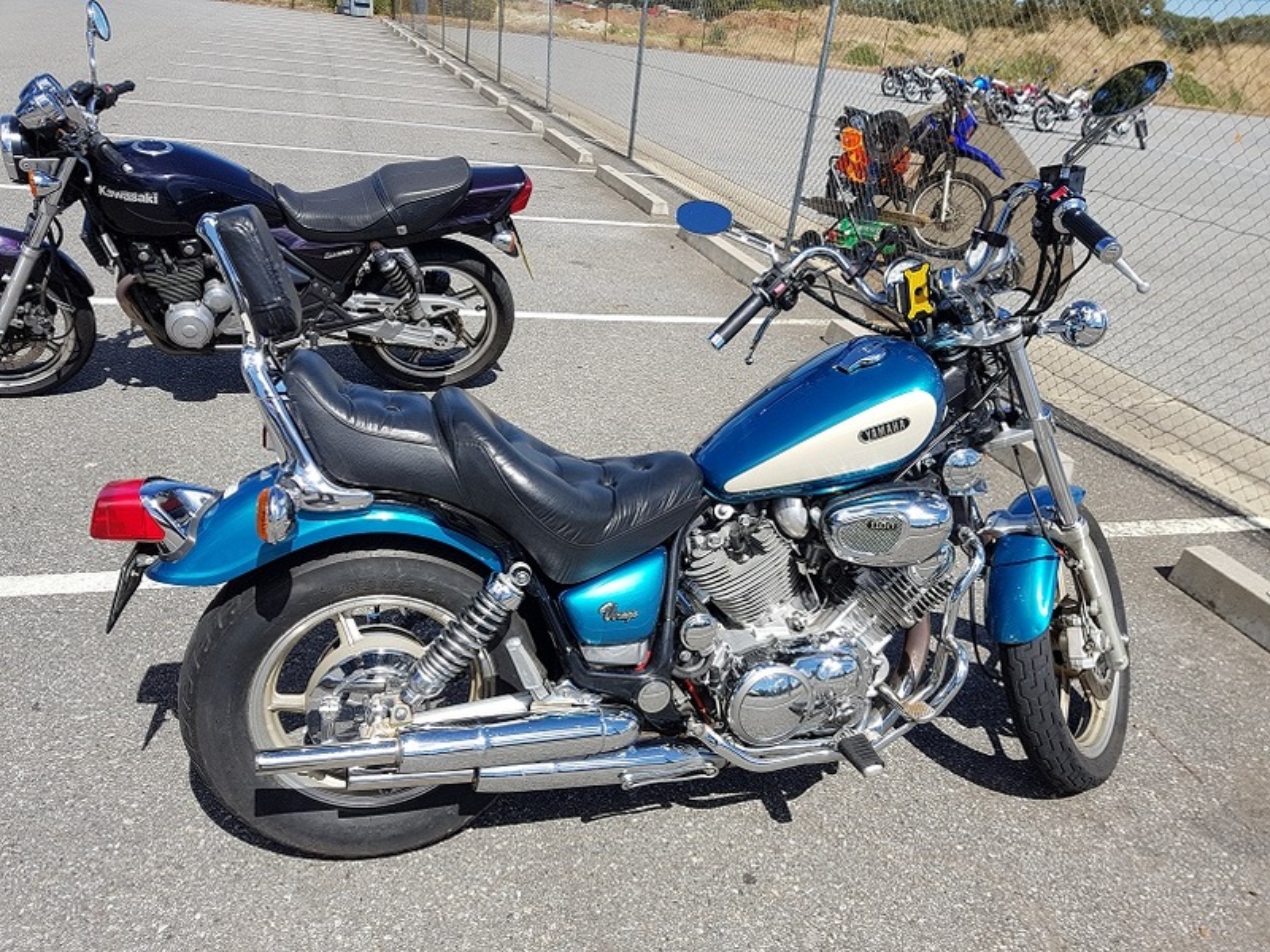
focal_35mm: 26
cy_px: 476
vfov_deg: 53.1
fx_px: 954
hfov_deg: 67.3
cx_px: 635
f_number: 1.7
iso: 40
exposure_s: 1/2036
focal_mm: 4.2
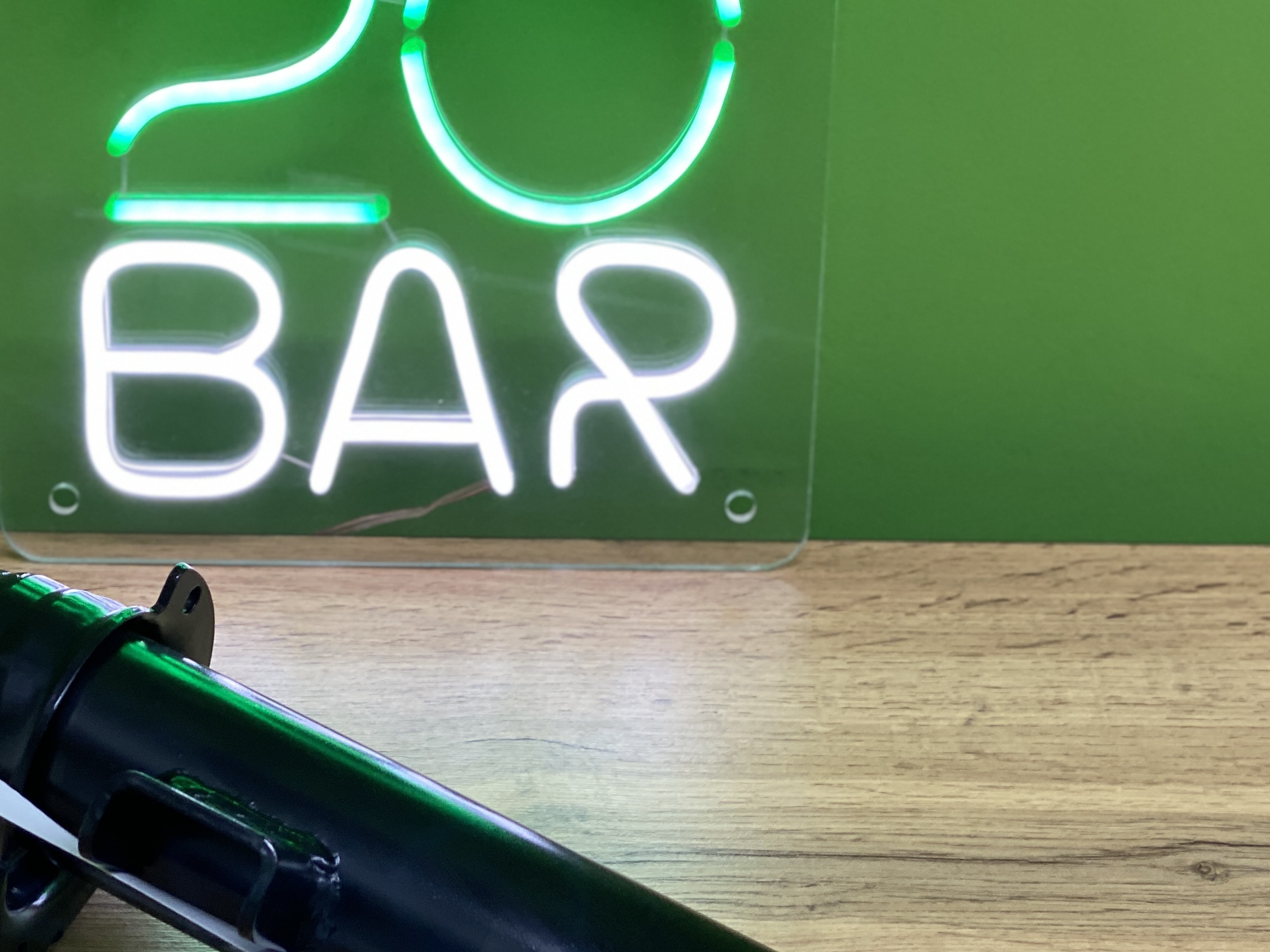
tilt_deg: -38.1
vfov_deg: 16.4
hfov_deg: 21.6
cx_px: 328
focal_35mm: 90
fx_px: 3302
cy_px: 669
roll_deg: +1.9
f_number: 2
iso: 80
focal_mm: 6
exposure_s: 1/77
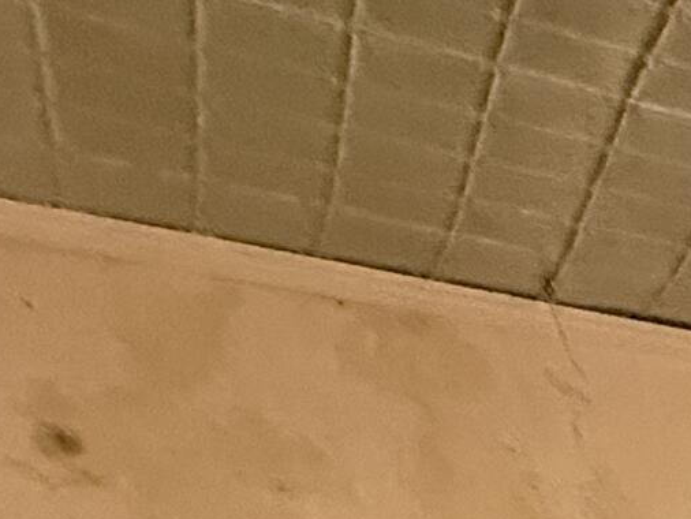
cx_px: 1814
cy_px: 1504
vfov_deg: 11.5
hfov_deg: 13.5
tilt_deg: -16.4
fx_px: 1658
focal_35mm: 83
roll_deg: +1.9
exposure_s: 1/60
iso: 400
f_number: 2.2
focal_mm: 2.22
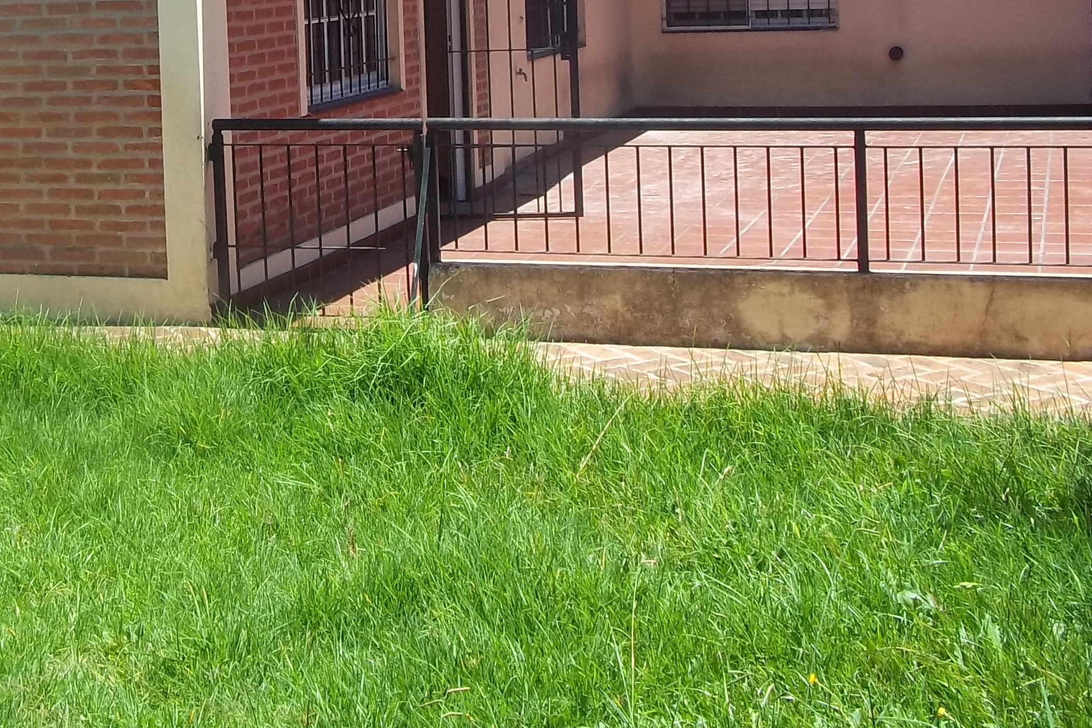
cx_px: 257
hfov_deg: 31.3
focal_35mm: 63
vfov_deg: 20.9
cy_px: 4
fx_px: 1911
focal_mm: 5.7
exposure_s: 1/250
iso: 80
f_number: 5.5
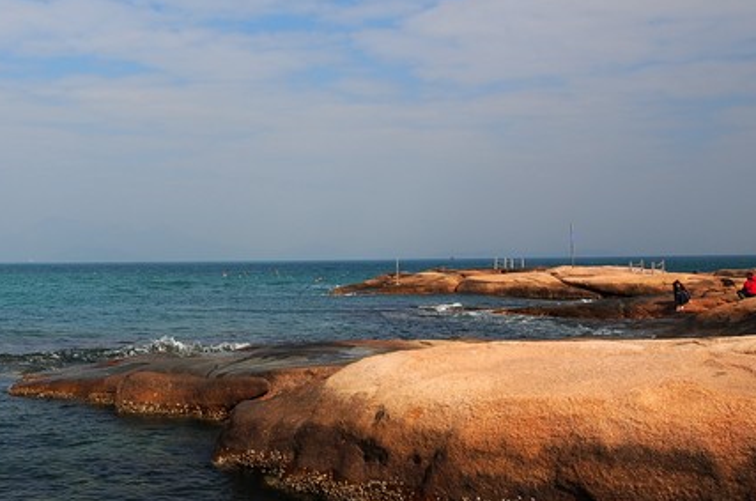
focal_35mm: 45
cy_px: 180
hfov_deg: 41.0
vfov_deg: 29.6
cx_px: 108
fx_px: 943
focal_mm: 16
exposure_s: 1/400
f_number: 6.3
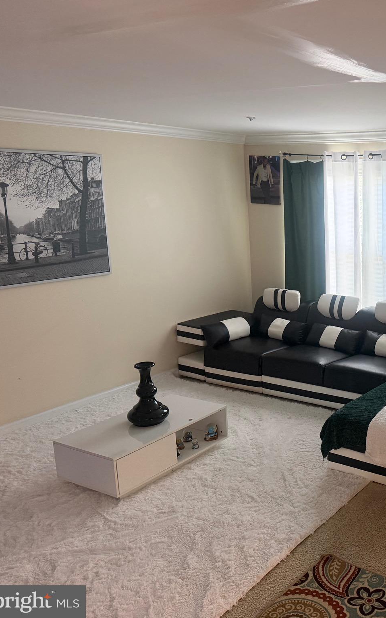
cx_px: 398
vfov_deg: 56.7
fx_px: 572
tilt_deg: -10.9
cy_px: 309
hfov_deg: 33.6
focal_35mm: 34
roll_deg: +0.3
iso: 320
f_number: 1.78
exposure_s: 1/60
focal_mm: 6.76
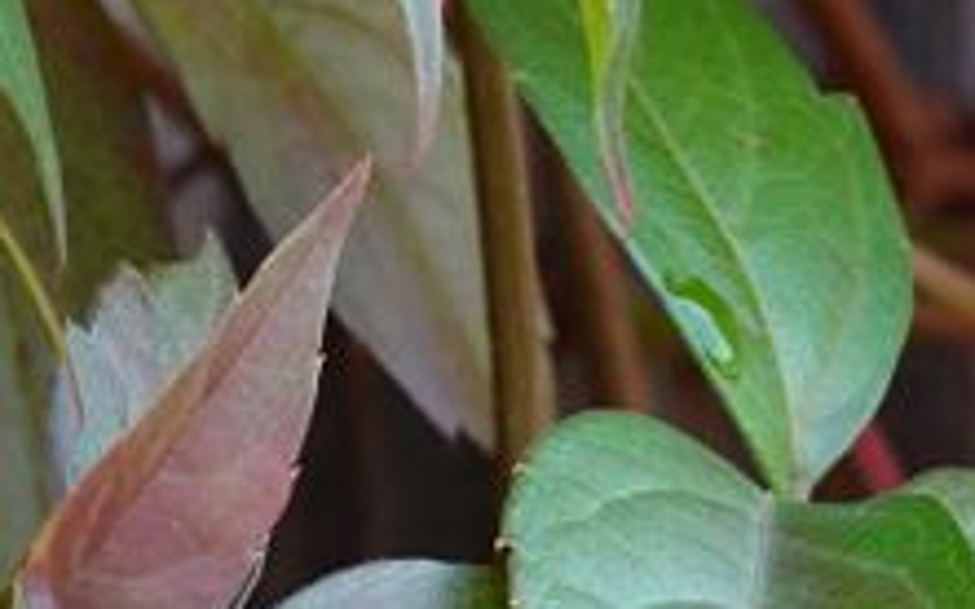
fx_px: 8793
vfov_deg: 4.0
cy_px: -174
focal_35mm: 331
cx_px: 1478
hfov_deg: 6.3
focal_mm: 20.69
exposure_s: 1/60
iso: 125
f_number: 4
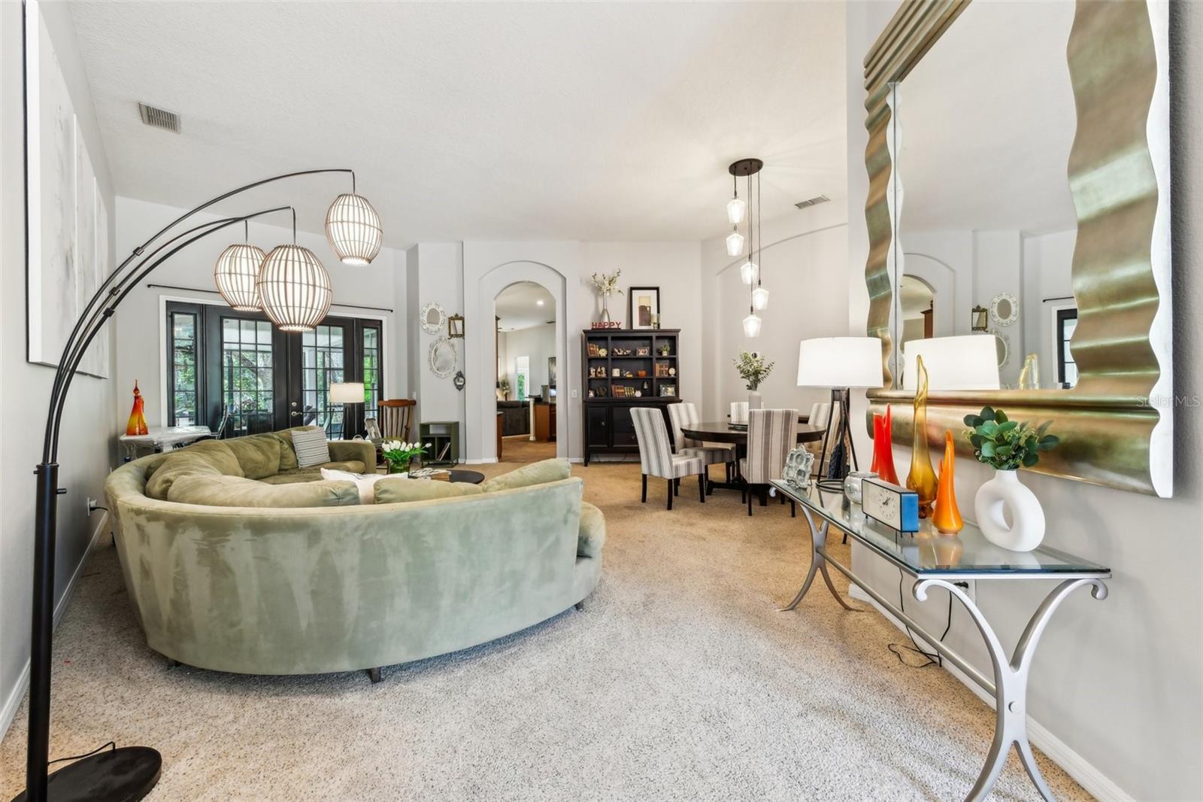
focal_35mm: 14
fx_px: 468
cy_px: 401
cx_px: 602
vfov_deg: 81.2
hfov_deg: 104.3
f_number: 8
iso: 400
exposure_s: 1/10
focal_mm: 14
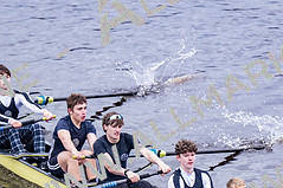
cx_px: 162
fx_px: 5711
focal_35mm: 727
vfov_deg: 1.9
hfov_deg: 2.8
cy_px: 220
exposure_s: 1/2000
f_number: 2.8
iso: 2800
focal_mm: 200
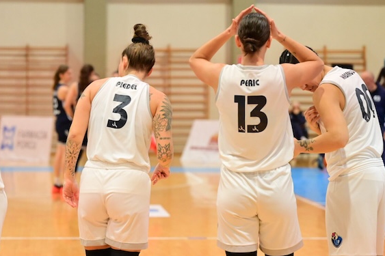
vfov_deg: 8.6
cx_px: 135
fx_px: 1711
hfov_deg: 12.8
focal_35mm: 160
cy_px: 169
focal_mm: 88
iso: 5000
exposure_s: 1/640
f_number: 2.8
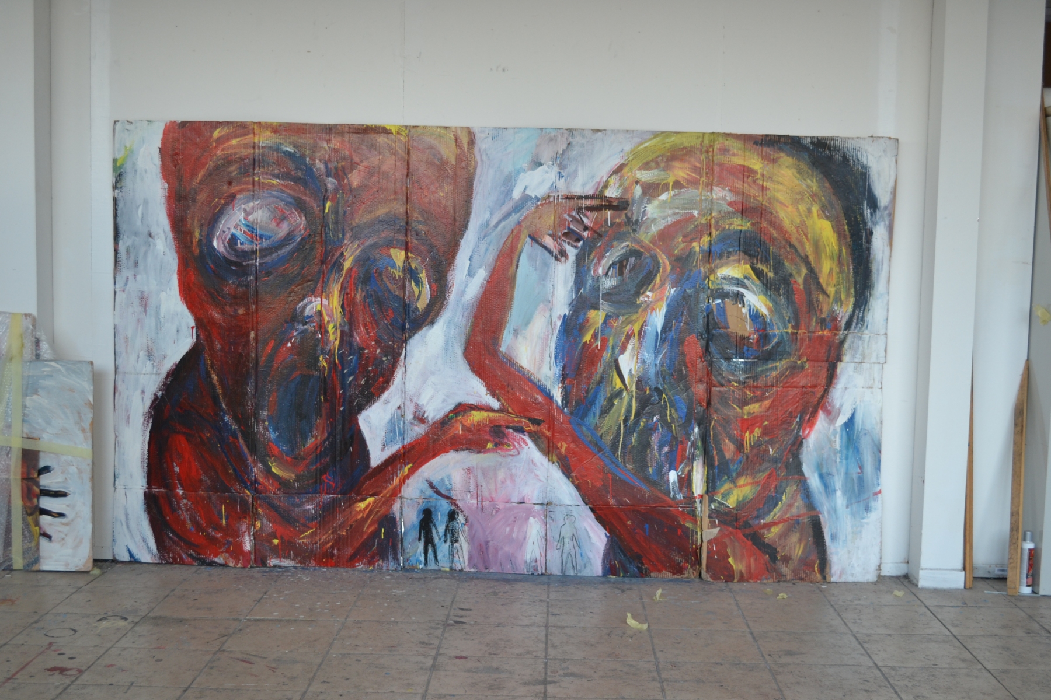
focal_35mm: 44
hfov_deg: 45.0
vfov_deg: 30.8
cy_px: 350
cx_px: 526
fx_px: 1270
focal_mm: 29
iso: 400
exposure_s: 1/100
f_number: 5
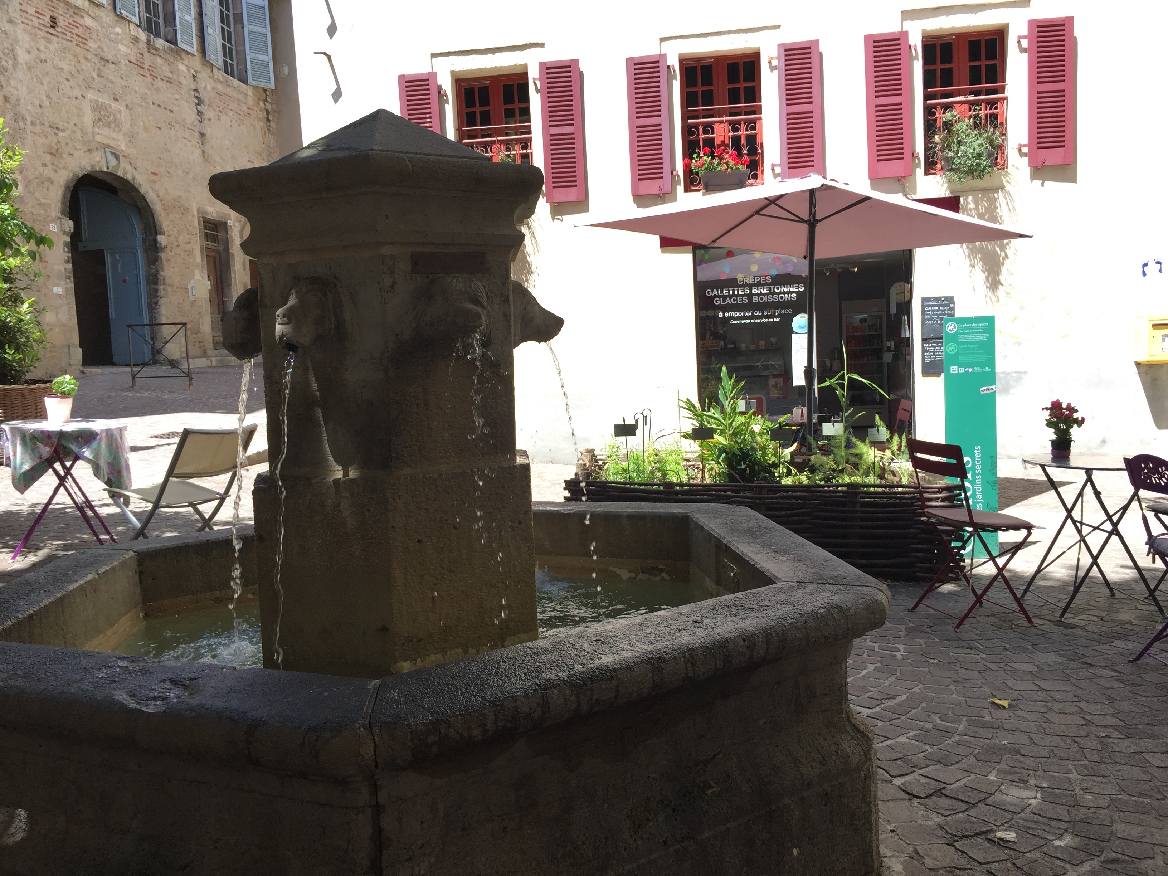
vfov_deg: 48.2
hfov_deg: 61.7
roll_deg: +2.2
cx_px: 584
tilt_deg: -4.6
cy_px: 438
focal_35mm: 29
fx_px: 979
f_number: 2.2
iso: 32
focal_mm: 4.15
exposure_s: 1/449
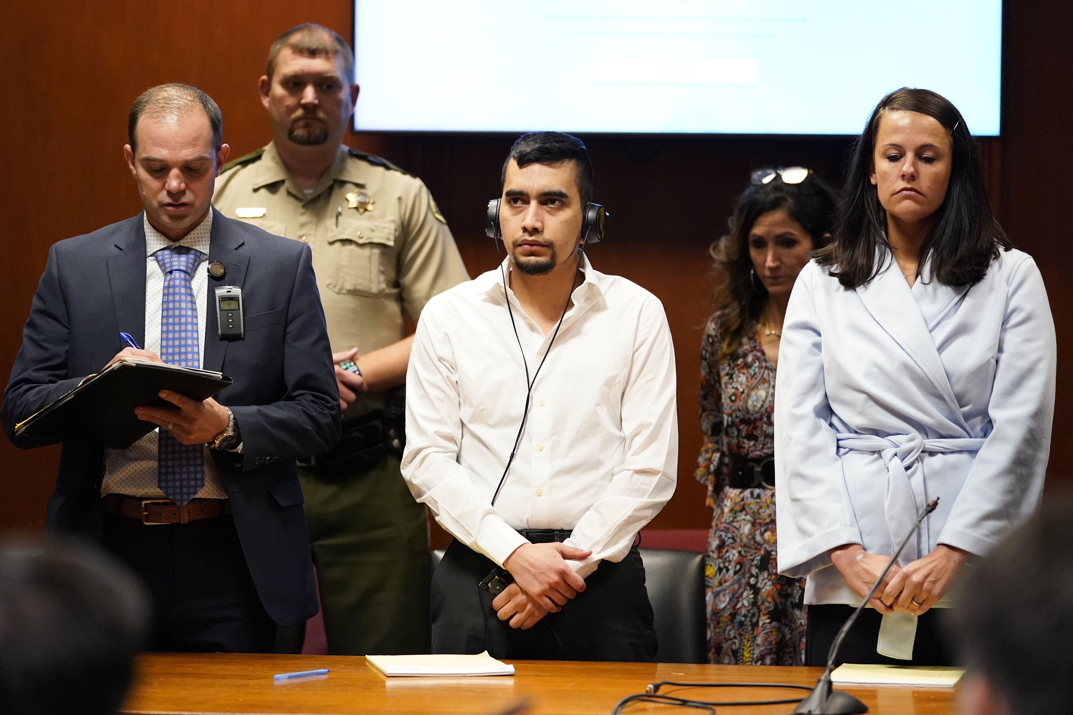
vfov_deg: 11.1
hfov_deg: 16.7
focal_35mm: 123
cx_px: 536
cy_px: 358
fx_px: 3666
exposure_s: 1/320
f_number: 2.8
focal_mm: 123
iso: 6400
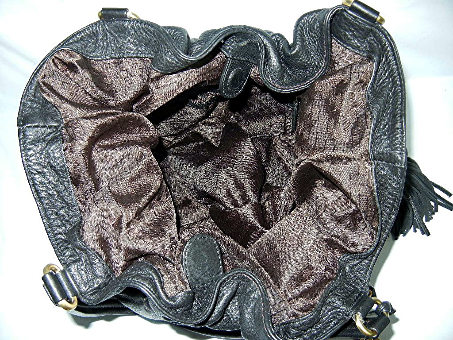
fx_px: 393
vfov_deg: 46.8
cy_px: 170
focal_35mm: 30
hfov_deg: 60.0
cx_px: 226
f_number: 7
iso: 200
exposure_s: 1/30
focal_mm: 5.4
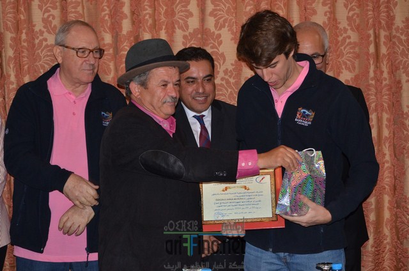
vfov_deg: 16.5
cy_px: 136
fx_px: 935
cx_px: 204
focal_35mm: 82
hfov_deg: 24.7
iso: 800
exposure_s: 1/60
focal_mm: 55
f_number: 4.5
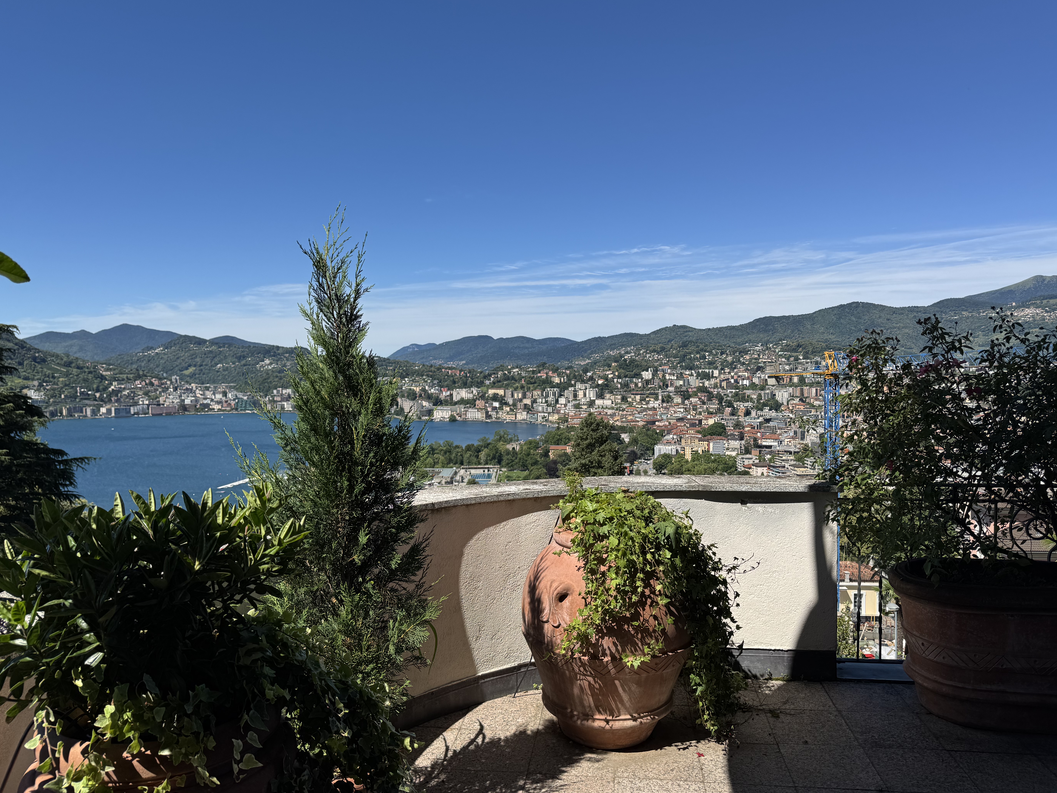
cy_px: 398
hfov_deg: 69.4
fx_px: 763
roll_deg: +0.7
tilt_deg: -1.7
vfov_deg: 54.9
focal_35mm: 25
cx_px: 541
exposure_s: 1/5348
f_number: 1.78
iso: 80
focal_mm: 6.76
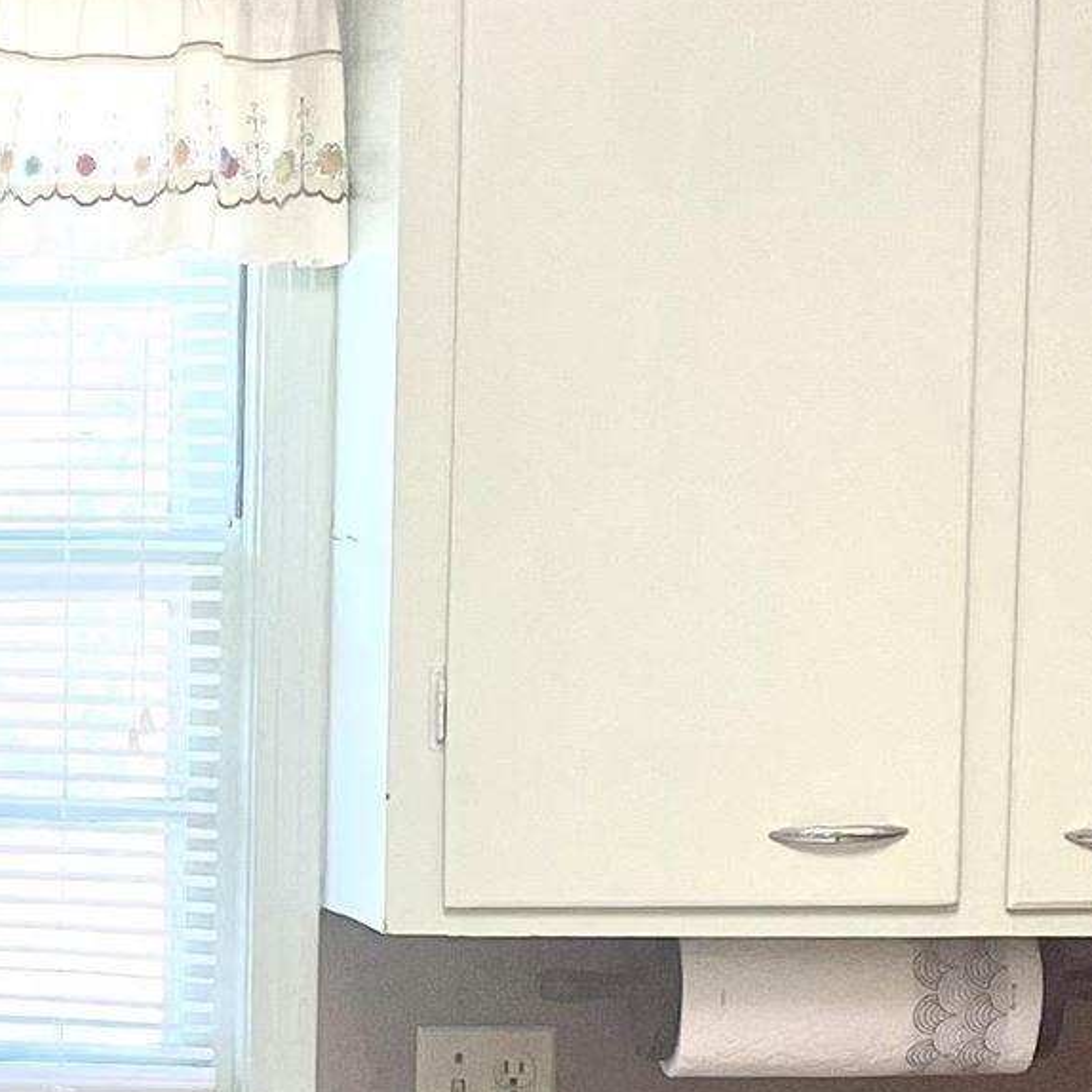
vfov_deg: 14.0
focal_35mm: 123
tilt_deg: -6.8
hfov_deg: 13.7
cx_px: -249
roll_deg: -0.6
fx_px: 4390
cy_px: 1115
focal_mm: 5.1
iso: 80
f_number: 1.6
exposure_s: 1/60
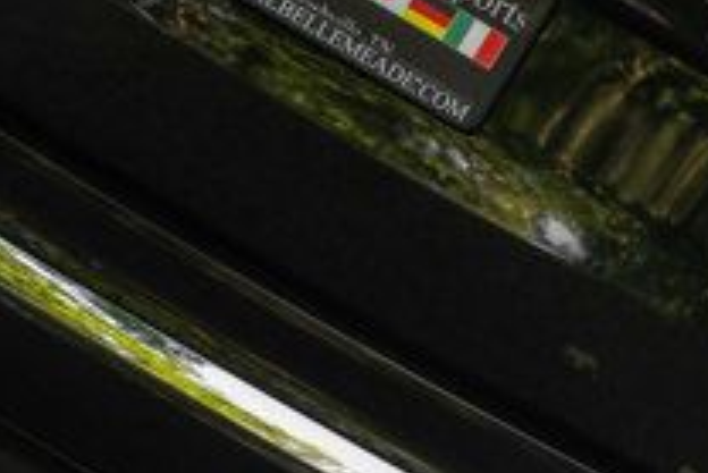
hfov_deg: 16.1
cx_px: 1028
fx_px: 2303
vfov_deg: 11.7
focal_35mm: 117
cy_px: 339
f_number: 4.5
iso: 640
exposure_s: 1/400
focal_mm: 38
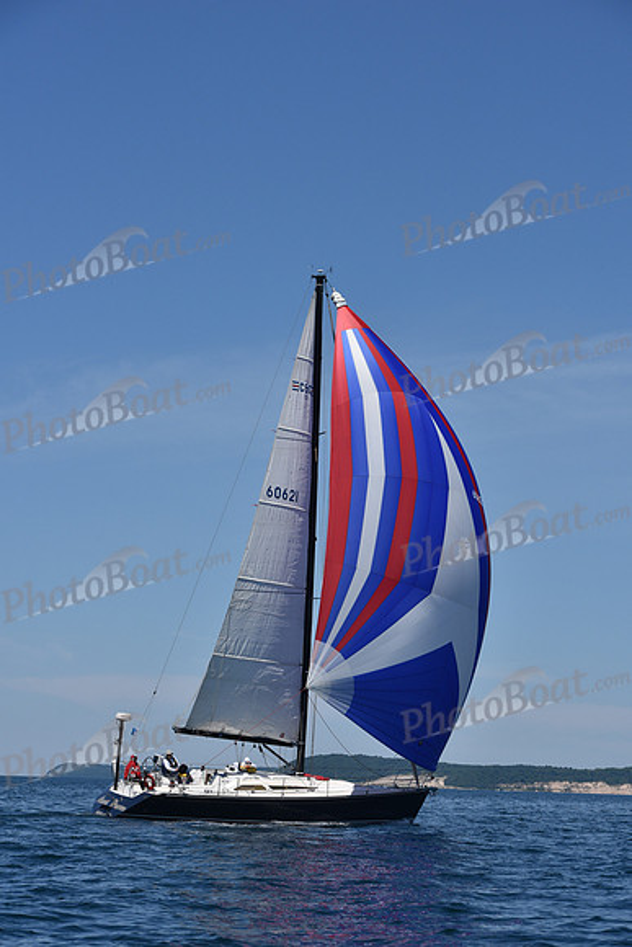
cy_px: 474
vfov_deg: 23.9
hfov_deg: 16.1
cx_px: 316
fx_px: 2237
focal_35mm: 85
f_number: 7.1
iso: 250
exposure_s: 1/800
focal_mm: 85
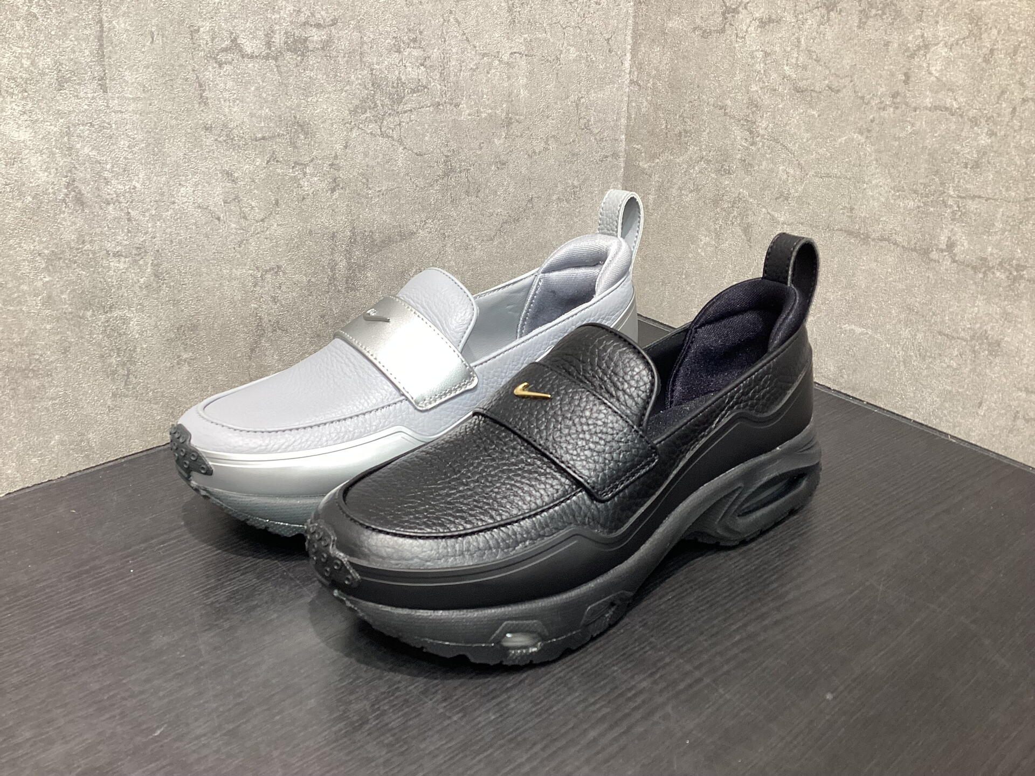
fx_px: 927
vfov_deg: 45.4
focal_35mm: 31
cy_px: 388
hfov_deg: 58.4
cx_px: 518
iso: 100
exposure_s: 1/60
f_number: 2.4
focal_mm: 3.3
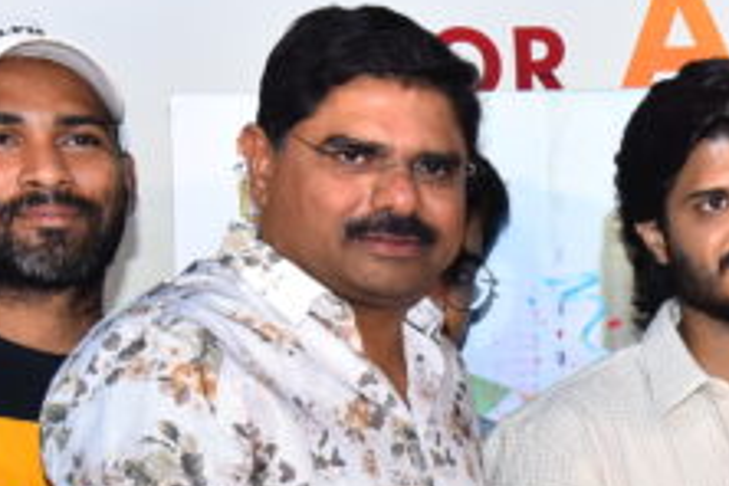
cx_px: 1208
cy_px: 716
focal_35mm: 180
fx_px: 3645
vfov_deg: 7.5
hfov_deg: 10.8
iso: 2000
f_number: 6.3
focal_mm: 52
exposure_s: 1/160
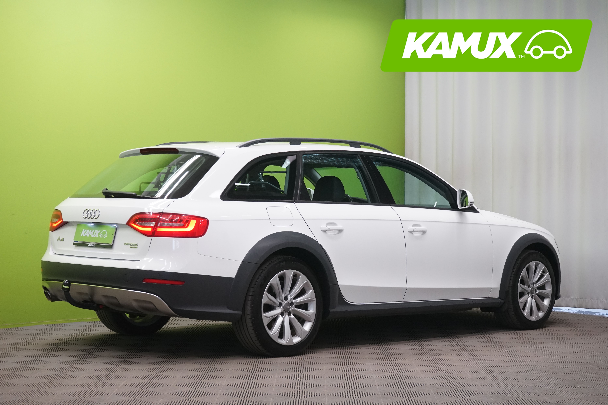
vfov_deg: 20.9
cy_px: 202
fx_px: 1098
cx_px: 304
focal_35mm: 65
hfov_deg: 31.0
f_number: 9
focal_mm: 65
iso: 2000
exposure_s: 1/25
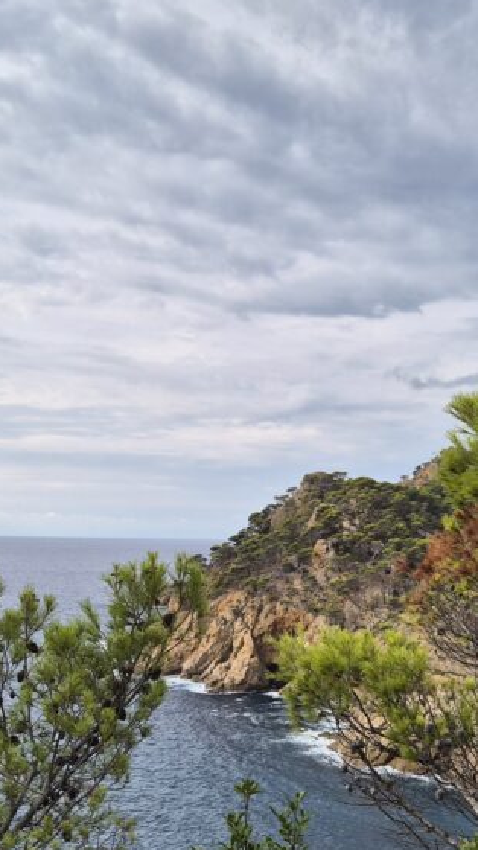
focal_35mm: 46
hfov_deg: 26.0
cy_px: 475
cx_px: 259
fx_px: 1036
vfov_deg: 44.5
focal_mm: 5.4
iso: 80
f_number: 1.8
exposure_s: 1/4240
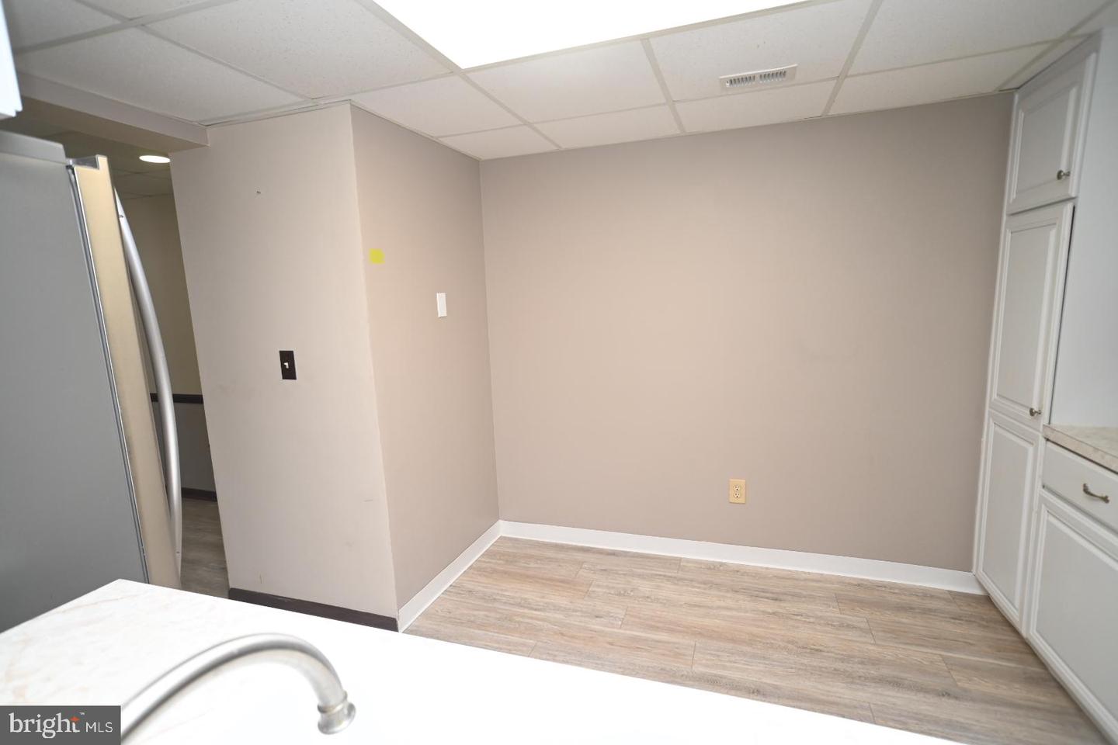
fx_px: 559
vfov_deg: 67.4
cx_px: 559
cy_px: 372
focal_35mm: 18
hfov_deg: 90.0
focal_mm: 18
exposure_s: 1/60
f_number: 5.6
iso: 640
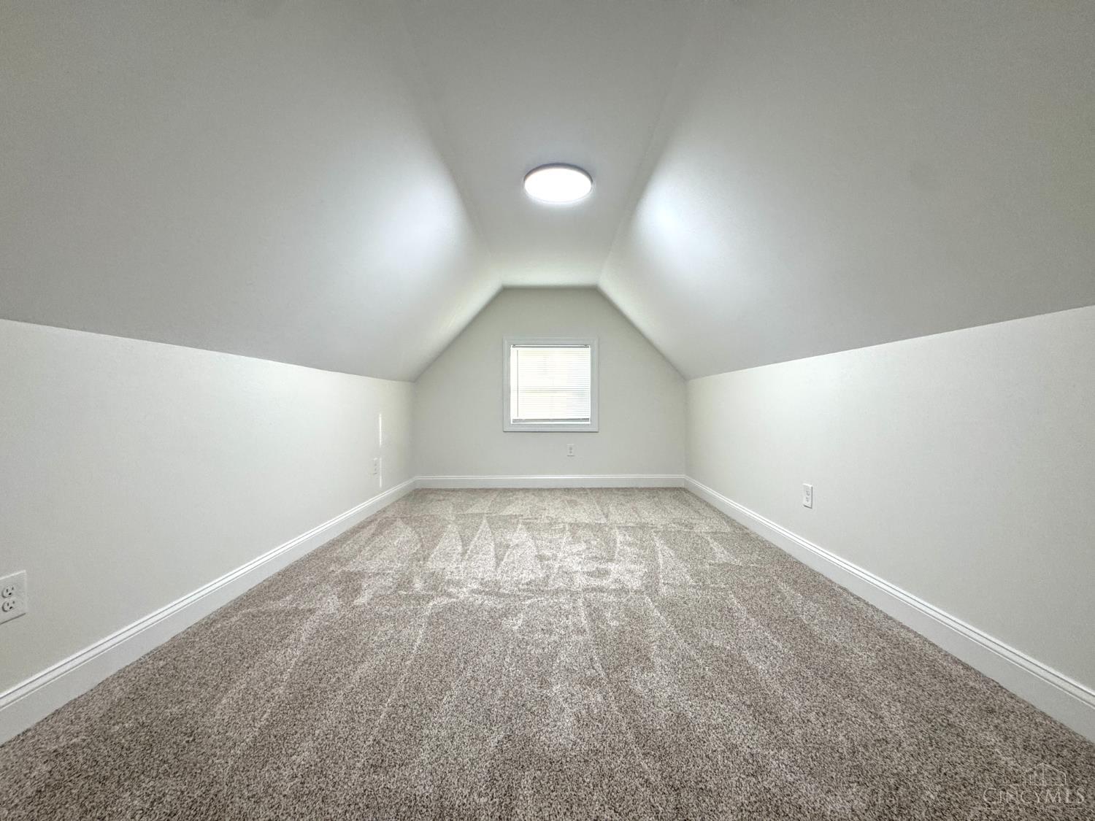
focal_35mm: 14
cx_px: 548
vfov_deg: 85.7
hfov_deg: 102.1
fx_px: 443
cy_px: 410
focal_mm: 2.22
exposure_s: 1/120
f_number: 2.2
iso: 200
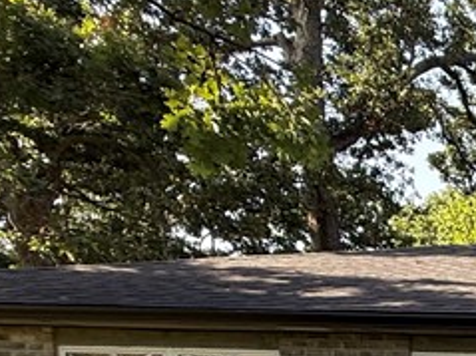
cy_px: 519
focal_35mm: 60
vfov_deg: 21.0
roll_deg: -0.9
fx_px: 825
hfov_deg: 21.8
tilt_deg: -6.1
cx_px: 834
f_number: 2.2
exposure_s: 1/333
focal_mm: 2.22
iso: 64
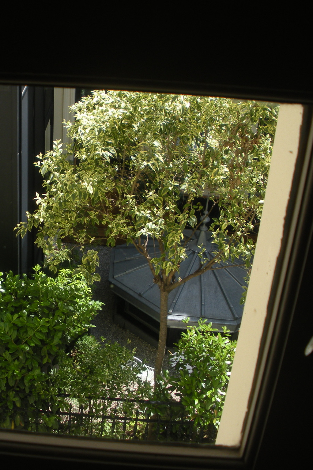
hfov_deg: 26.4
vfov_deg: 39.6
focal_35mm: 50
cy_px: 235
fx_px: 652
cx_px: 58
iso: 64
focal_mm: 6.3
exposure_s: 1/256
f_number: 3.5
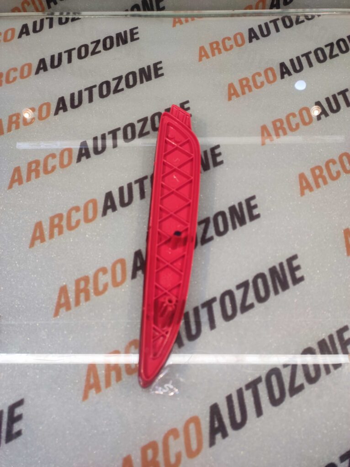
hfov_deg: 74.6
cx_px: 175
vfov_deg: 91.1
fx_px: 230
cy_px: 234
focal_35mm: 17
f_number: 1.79
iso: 146
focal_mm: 4.74
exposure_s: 1/50
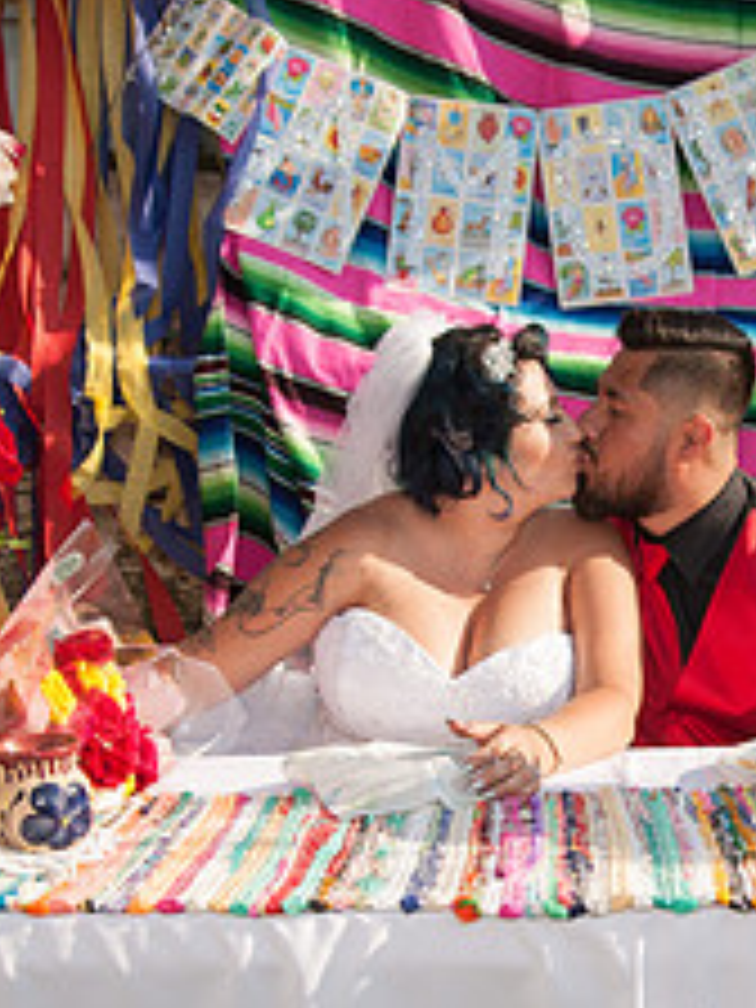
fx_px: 2097
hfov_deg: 20.1
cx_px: 657
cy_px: 706
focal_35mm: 72
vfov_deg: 26.8
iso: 200
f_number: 5
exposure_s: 1/2000
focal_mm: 28
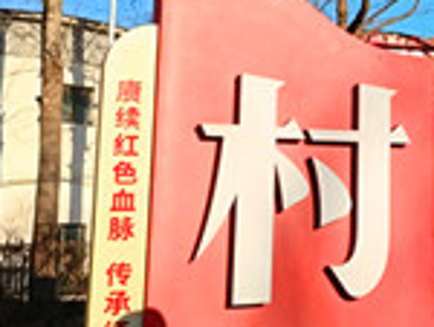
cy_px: 39
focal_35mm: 80
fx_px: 1005
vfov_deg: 18.2
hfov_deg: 21.5
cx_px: 596
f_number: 1.75
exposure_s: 1/362
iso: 100
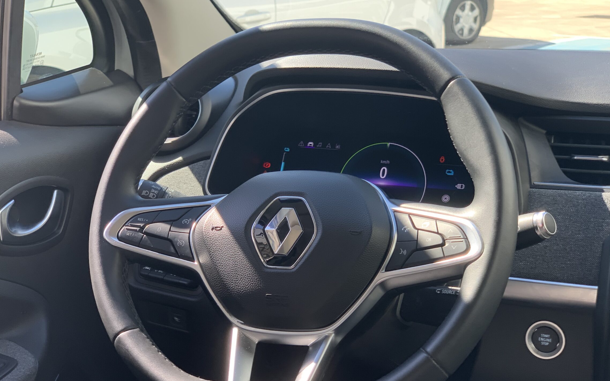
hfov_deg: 33.0
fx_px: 1031
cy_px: 214
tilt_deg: -15.3
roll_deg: -0.1
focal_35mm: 62
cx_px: 313
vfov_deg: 20.9
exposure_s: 1/79
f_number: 2.4
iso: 16
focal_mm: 6
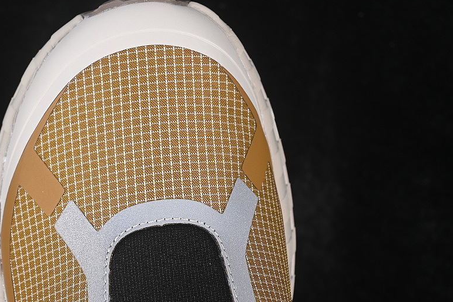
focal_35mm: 105
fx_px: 1321
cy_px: 185
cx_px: 142
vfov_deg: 13.0
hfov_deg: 19.4
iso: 160
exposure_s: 1/80
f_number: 7.1
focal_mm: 50
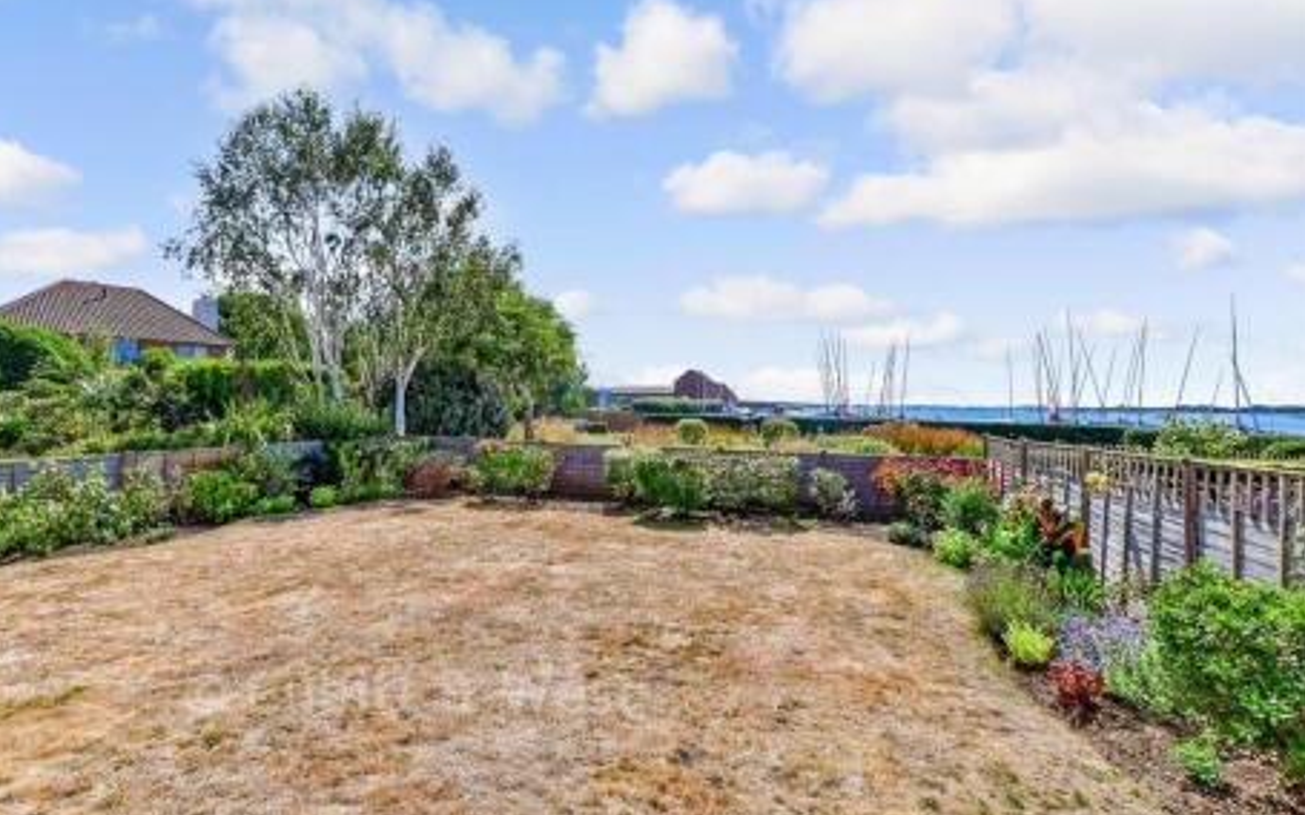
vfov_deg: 71.1
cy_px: 380
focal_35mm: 16
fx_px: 569
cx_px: 628
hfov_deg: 97.8
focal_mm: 10
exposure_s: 1/640
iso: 250
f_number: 8
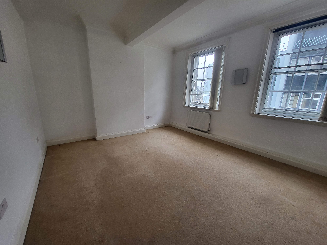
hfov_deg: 106.2
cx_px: 164
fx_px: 123
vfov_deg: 89.9
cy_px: 122
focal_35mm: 13
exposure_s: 1/50
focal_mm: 1.74
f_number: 2.2
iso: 125
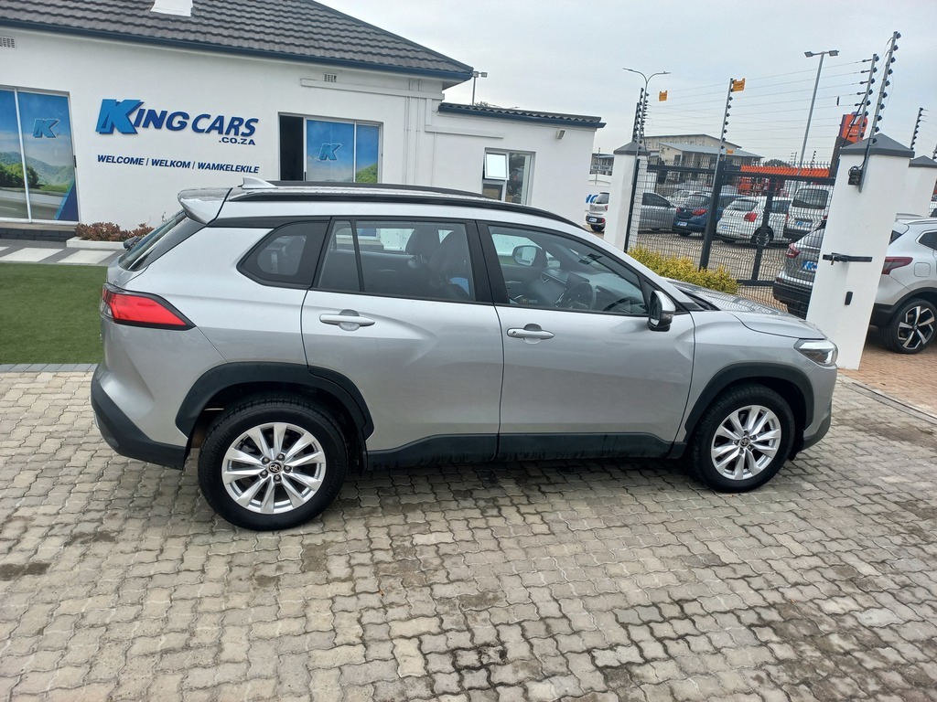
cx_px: 468
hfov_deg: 69.4
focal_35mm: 25
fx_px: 677
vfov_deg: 54.9
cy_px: 351
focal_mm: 4.6
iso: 25
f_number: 1.8
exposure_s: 1/176
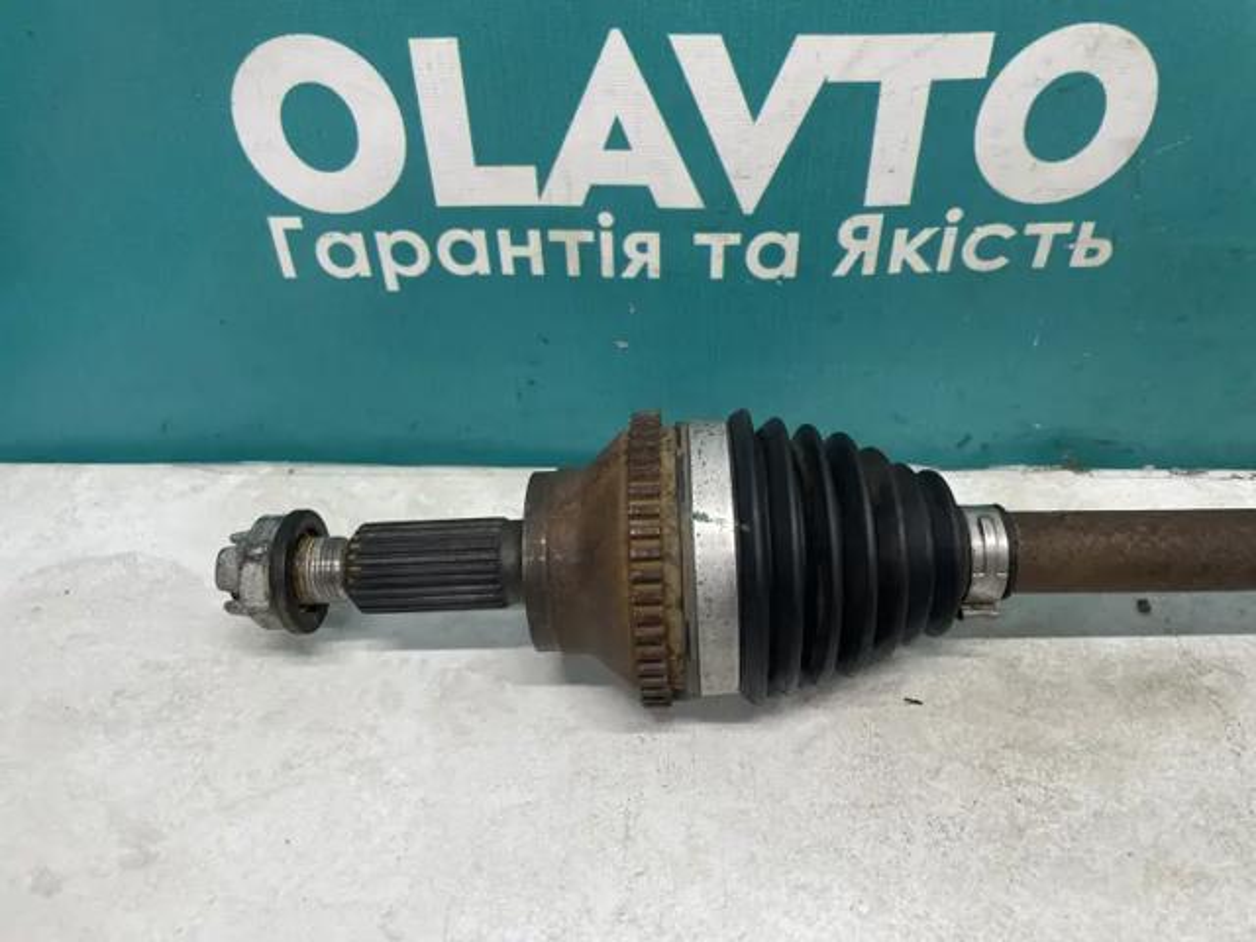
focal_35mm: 26
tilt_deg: -40.9
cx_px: 628
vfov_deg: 53.1
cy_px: 471
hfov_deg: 67.3
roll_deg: +3.2
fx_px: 943
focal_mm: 4.2
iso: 125
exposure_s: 1/100
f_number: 1.6
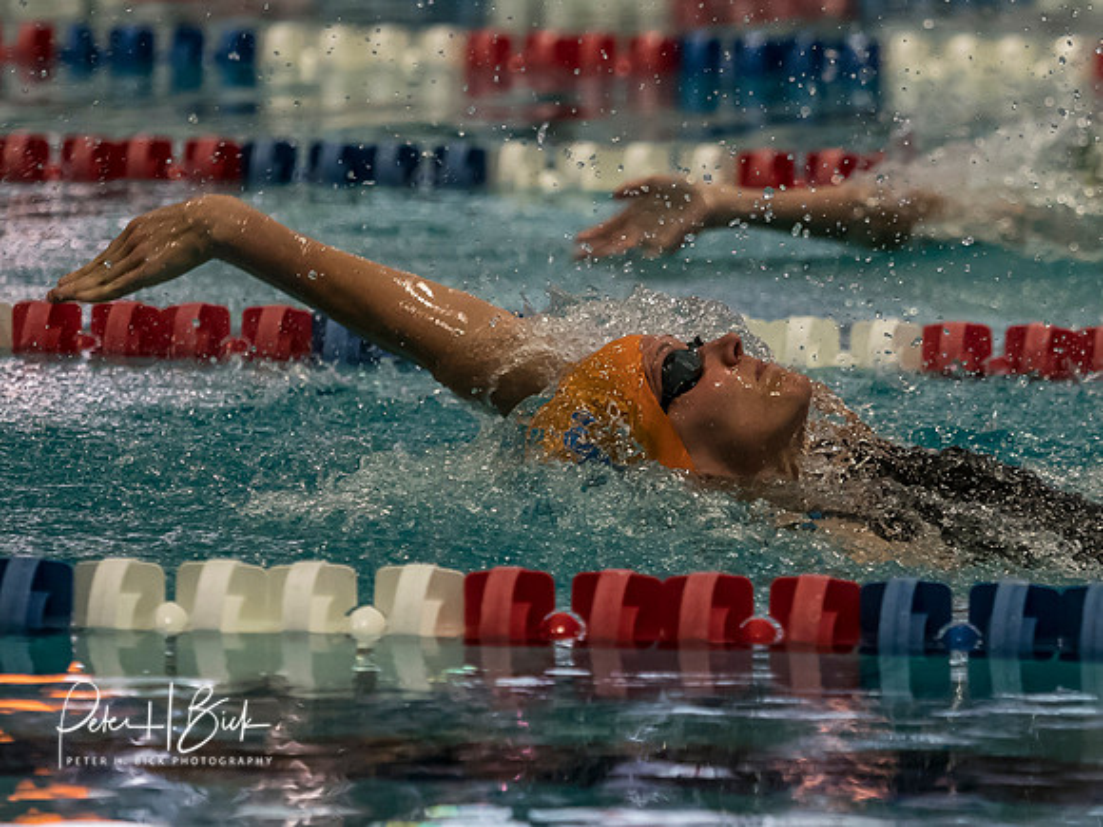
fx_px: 11196
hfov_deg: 5.6
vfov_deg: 4.2
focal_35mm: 351
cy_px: 263
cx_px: 775
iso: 2500
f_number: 2.8
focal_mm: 115
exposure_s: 1/1000
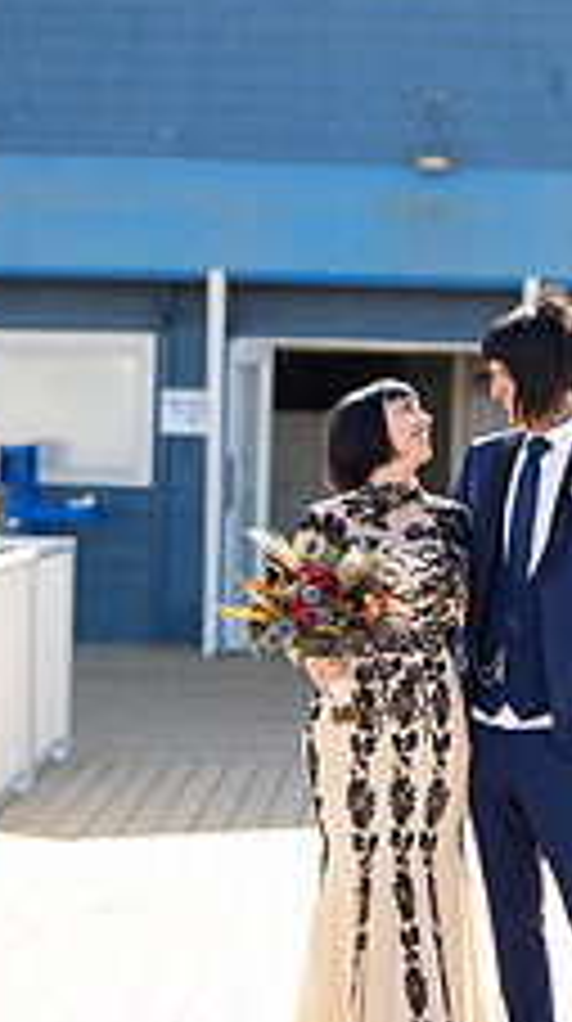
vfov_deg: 20.5
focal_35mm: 104
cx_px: 464
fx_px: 2816
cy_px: 378
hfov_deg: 11.6
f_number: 1.8
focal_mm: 50
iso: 200
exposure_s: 1/2500
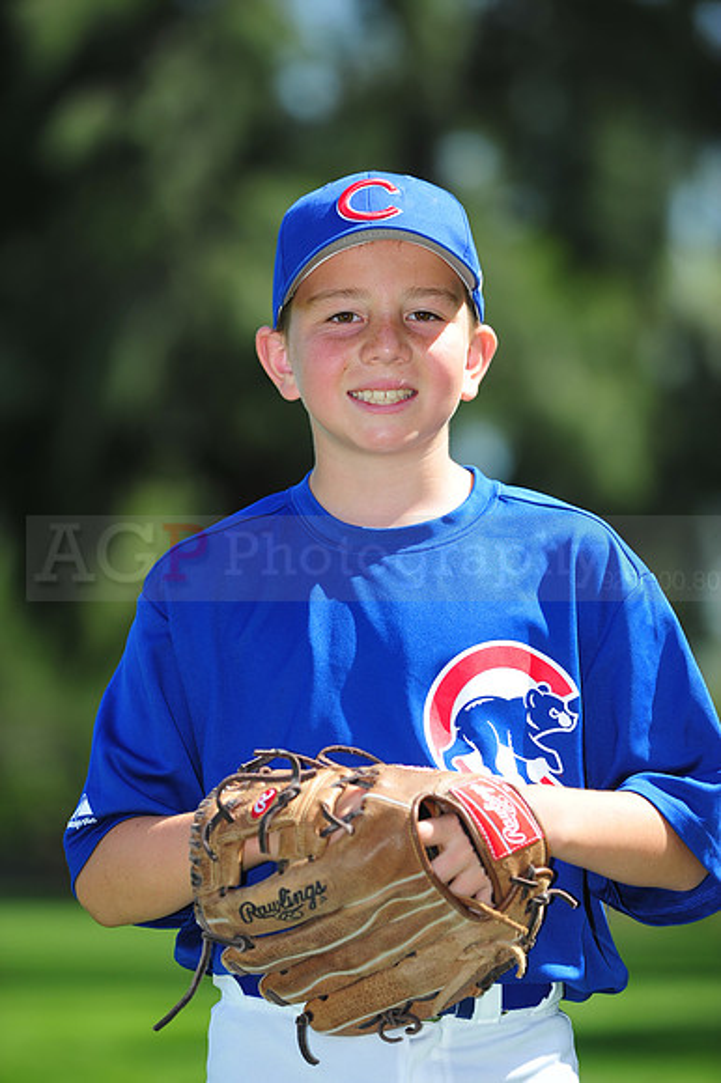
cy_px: 542
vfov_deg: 10.3
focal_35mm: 200
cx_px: 360
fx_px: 6015
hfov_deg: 6.9
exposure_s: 1/800
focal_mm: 200
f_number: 4.5
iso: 200
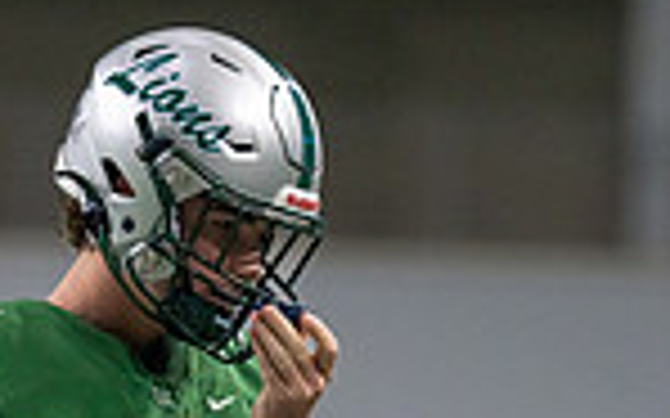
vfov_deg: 1.6
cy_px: 832
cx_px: 238
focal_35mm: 802
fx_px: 14639
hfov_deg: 2.6
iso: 1600
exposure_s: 1/1000
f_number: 2.8
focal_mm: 182
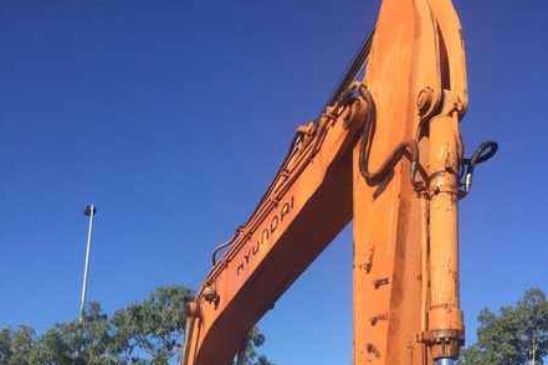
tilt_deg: +17.2
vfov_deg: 30.3
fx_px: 624
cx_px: 275
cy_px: 365
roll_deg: -3.8
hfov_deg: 47.4
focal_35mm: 41
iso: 32
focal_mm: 4.15
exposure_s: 1/1412
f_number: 2.2
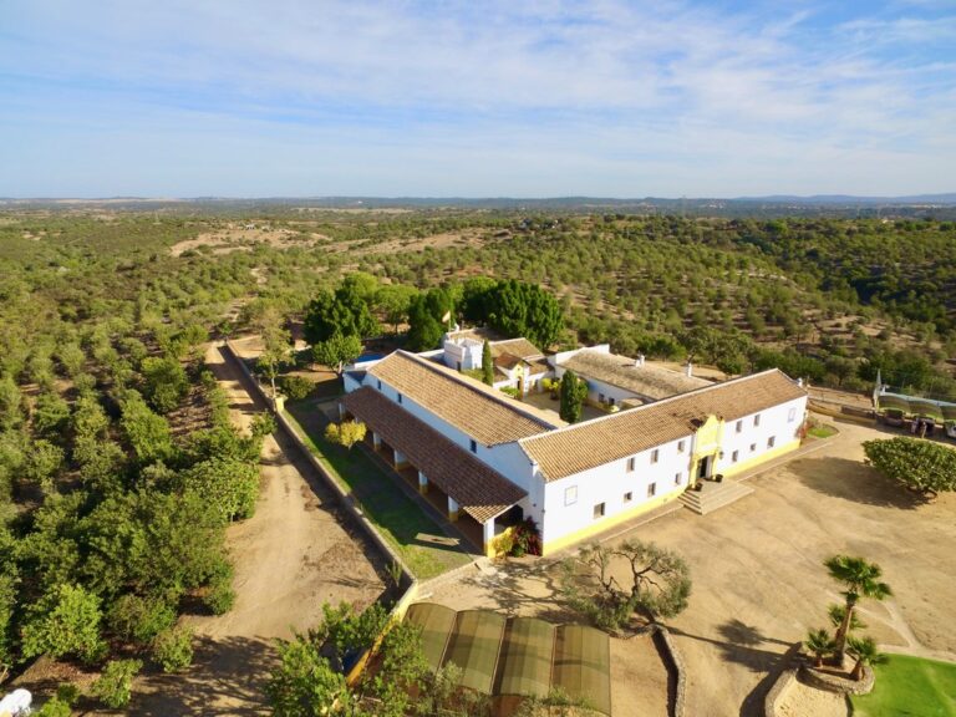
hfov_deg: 81.7
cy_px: 358
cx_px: 478
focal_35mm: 20
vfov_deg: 66.0
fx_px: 552
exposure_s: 1/675
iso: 100
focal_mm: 3.61
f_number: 2.8
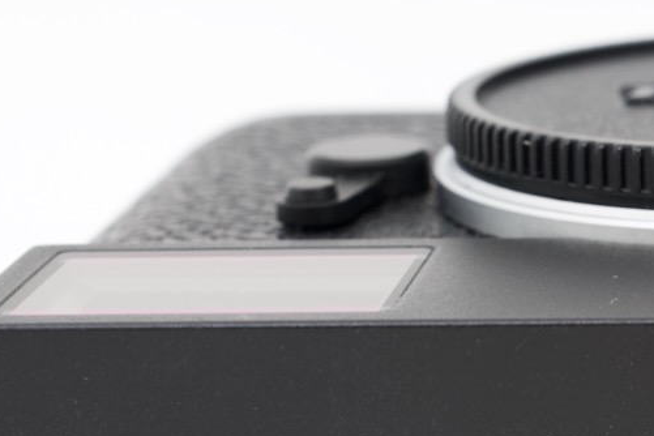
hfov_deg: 9.7
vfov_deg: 6.6
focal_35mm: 206
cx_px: 923
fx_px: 3742
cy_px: 514
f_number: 8
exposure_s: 1/80
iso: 800
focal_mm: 43
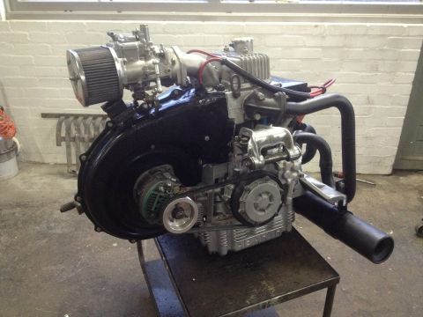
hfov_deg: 52.6
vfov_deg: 40.7
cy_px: 158
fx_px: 428
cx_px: 212
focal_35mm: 35
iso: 320
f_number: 2.4
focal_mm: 4.28
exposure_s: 1/20
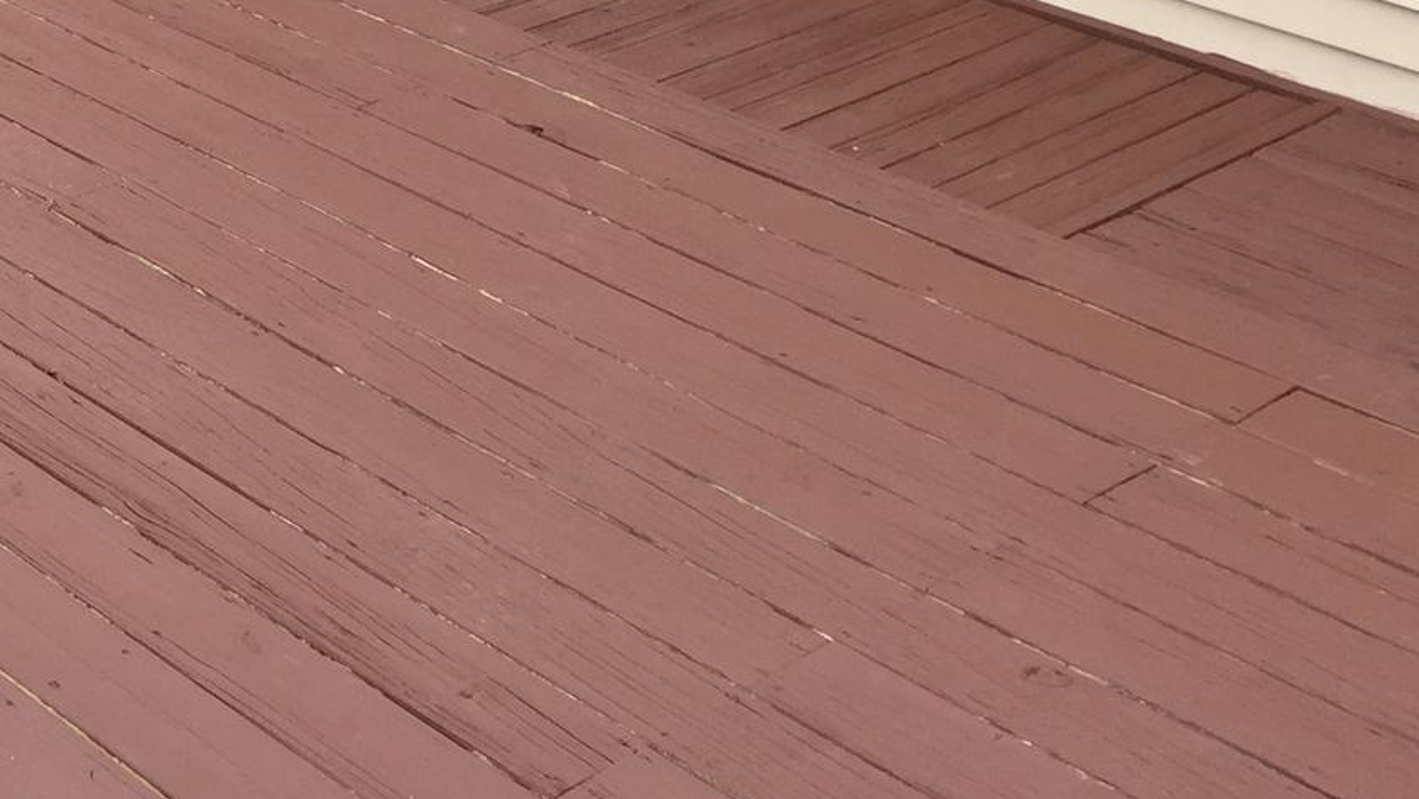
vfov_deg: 14.5
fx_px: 2898
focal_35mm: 77
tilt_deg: -12.6
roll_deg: +1.0
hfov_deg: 25.5
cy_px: -448
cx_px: -135
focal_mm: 4.15
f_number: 2.2
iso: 32
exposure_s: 1/244
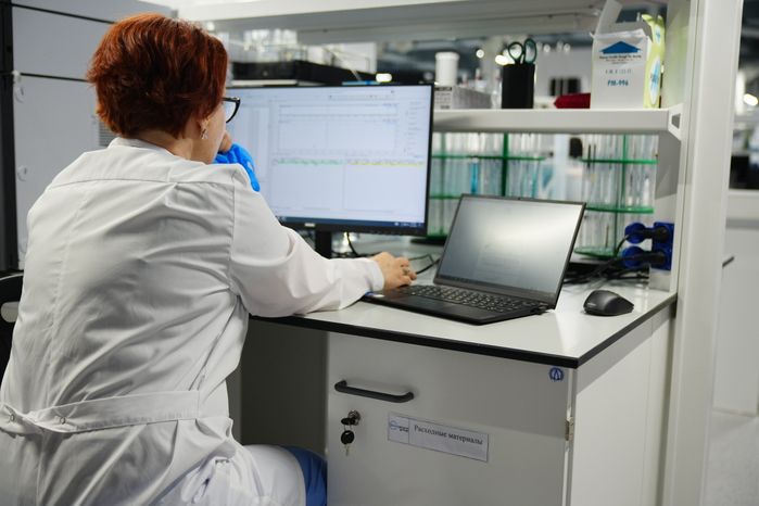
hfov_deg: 49.6
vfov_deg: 34.2
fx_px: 822
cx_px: 380
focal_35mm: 39
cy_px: 253
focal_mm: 39
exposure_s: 1/400
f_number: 2.8
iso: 1250
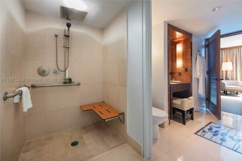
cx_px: 121
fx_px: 94
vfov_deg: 81.2
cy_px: 80
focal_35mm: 14
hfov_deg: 104.3
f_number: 9
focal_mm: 14
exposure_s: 1/25
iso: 500
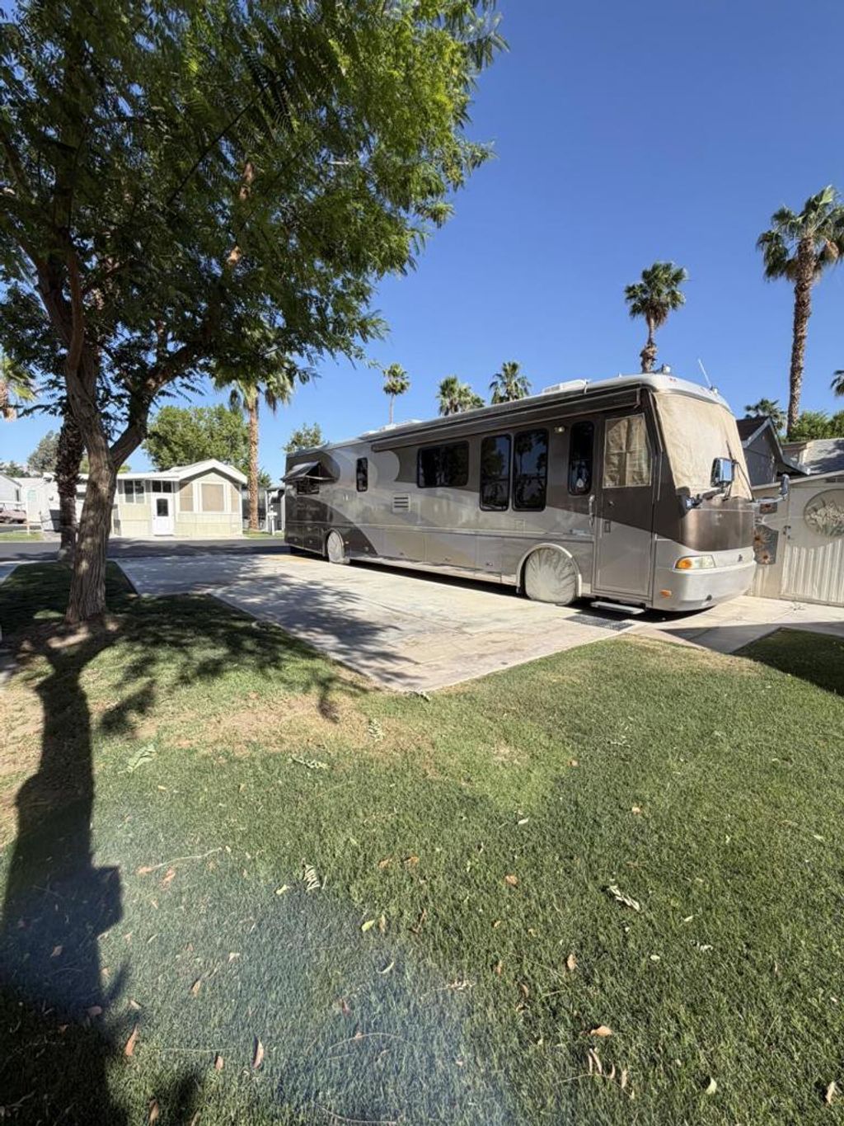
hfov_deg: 85.7
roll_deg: -0.1
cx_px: 422
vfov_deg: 102.1
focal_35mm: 14
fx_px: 455
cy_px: 563
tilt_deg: -5.3
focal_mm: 2.22
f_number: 2.2
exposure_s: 1/770
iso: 32
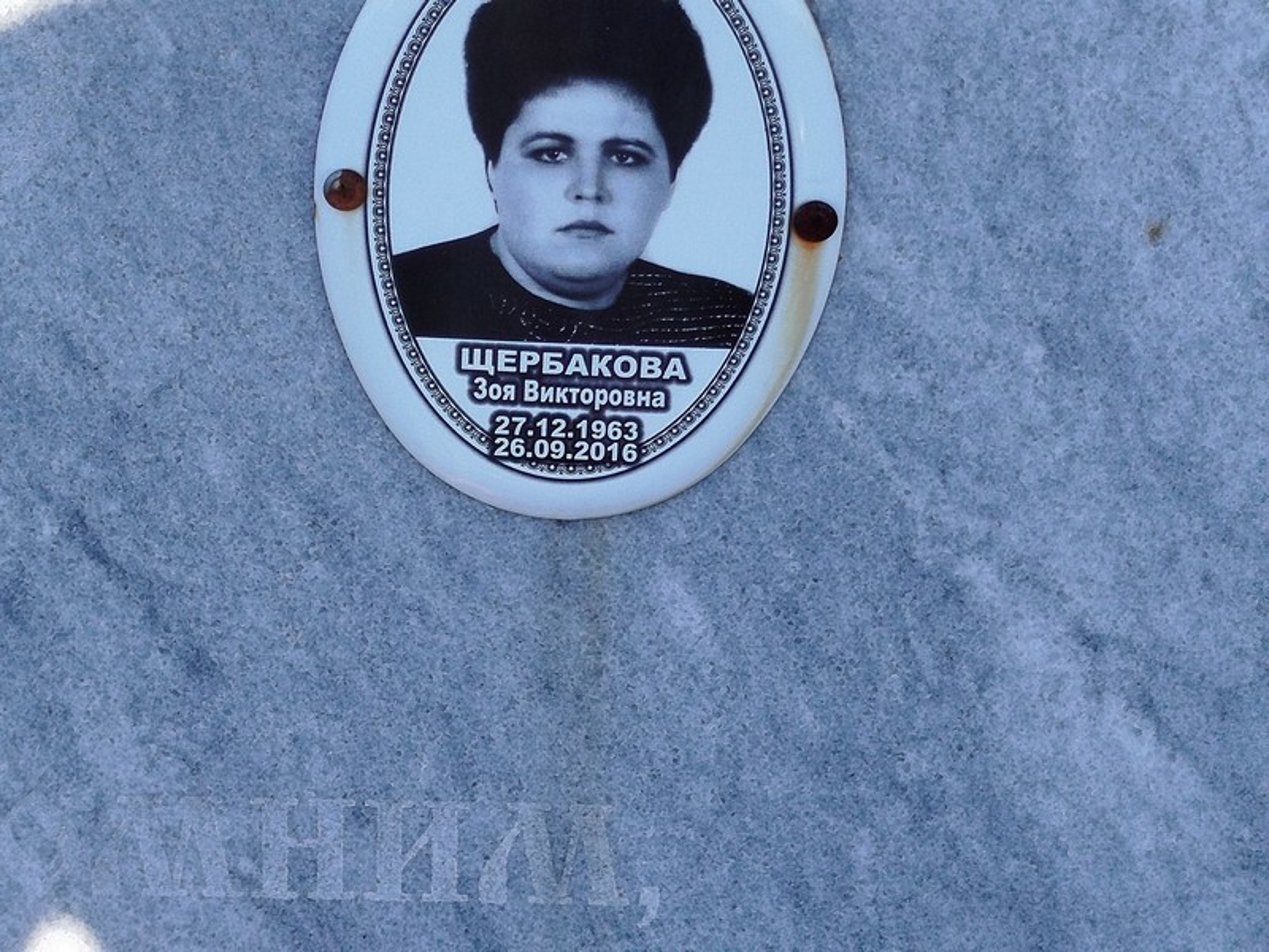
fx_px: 1393
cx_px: 634
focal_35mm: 38
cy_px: 476
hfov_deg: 49.0
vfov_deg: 37.7
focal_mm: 5.31
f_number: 1.7
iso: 50
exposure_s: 1/300
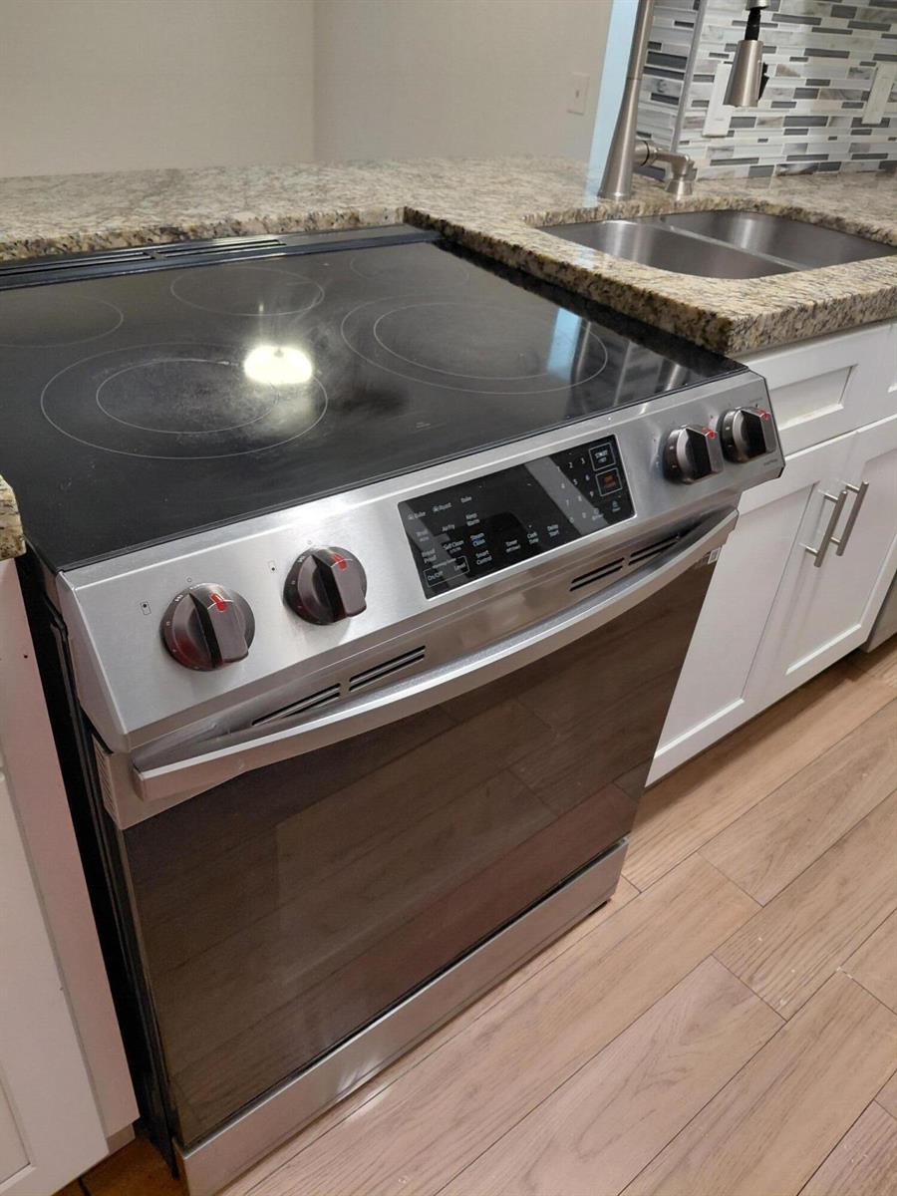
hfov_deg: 54.9
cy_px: 598
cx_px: 448
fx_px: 864
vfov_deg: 69.4
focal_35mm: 25
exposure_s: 1/30
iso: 400
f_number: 1.8
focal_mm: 4.69
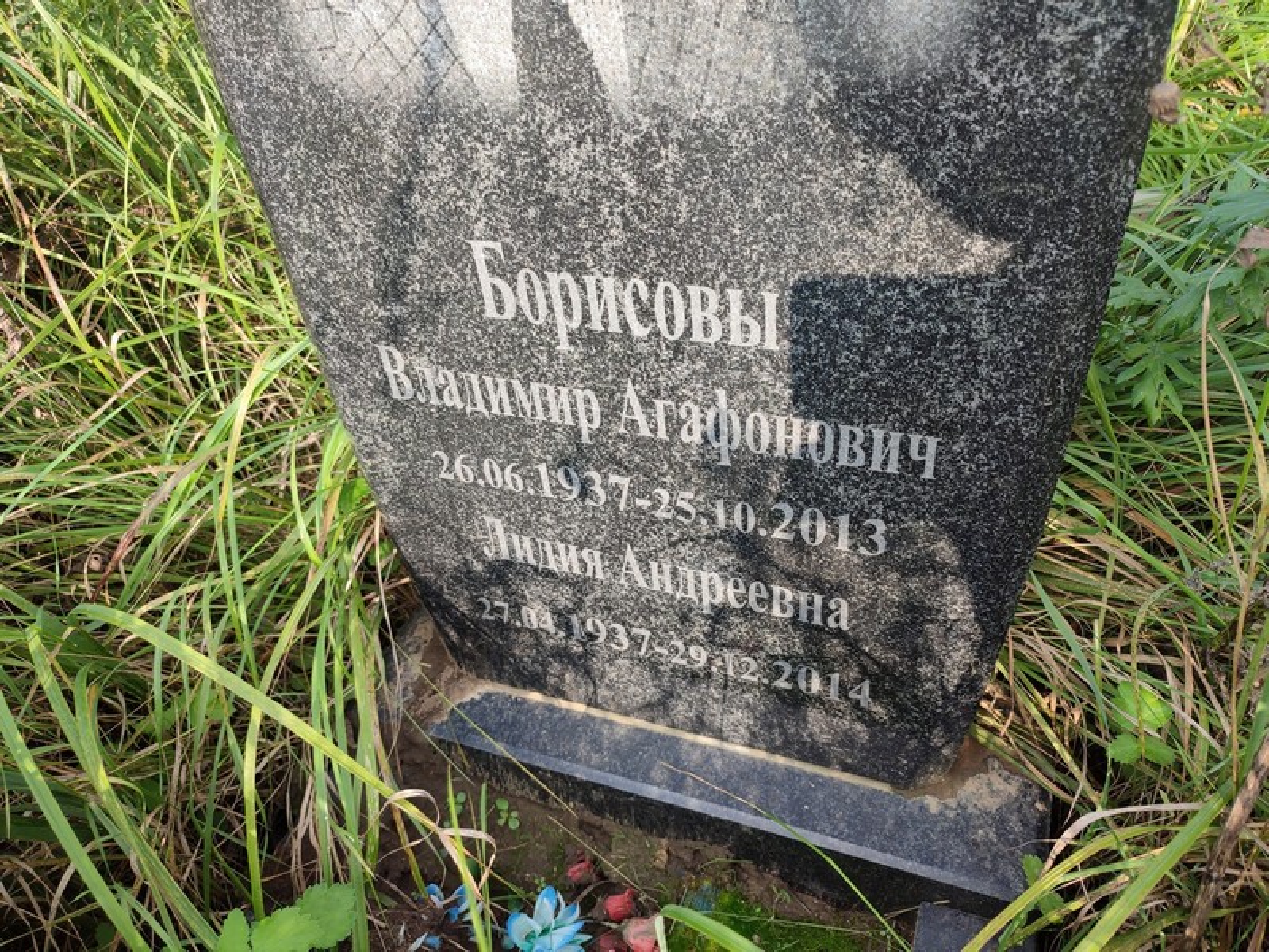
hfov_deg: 69.4
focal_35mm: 25
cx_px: 634
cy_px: 476
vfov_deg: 54.9
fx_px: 916
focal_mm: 6.04
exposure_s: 1/114
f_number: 1.9
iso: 50
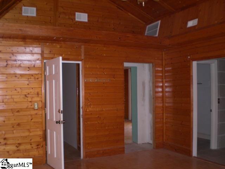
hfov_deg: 49.0
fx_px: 247
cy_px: 84
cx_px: 112
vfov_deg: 37.7
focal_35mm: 38
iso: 200
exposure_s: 1/60
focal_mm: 6.3
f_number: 3.1
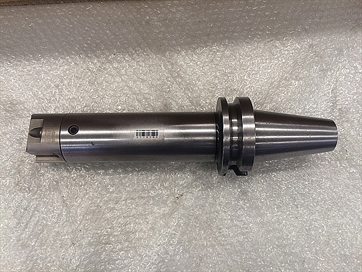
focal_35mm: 29
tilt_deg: -78.1
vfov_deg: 48.2
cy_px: 136
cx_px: 181
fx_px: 303
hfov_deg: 61.7
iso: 50
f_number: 2.2
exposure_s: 1/30
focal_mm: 4.15
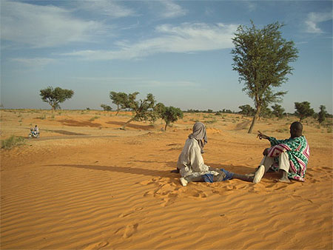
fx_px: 366
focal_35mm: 38
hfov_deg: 49.0
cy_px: 125
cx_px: 166
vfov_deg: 37.8
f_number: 4.3
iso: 64
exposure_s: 1/640
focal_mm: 6.2
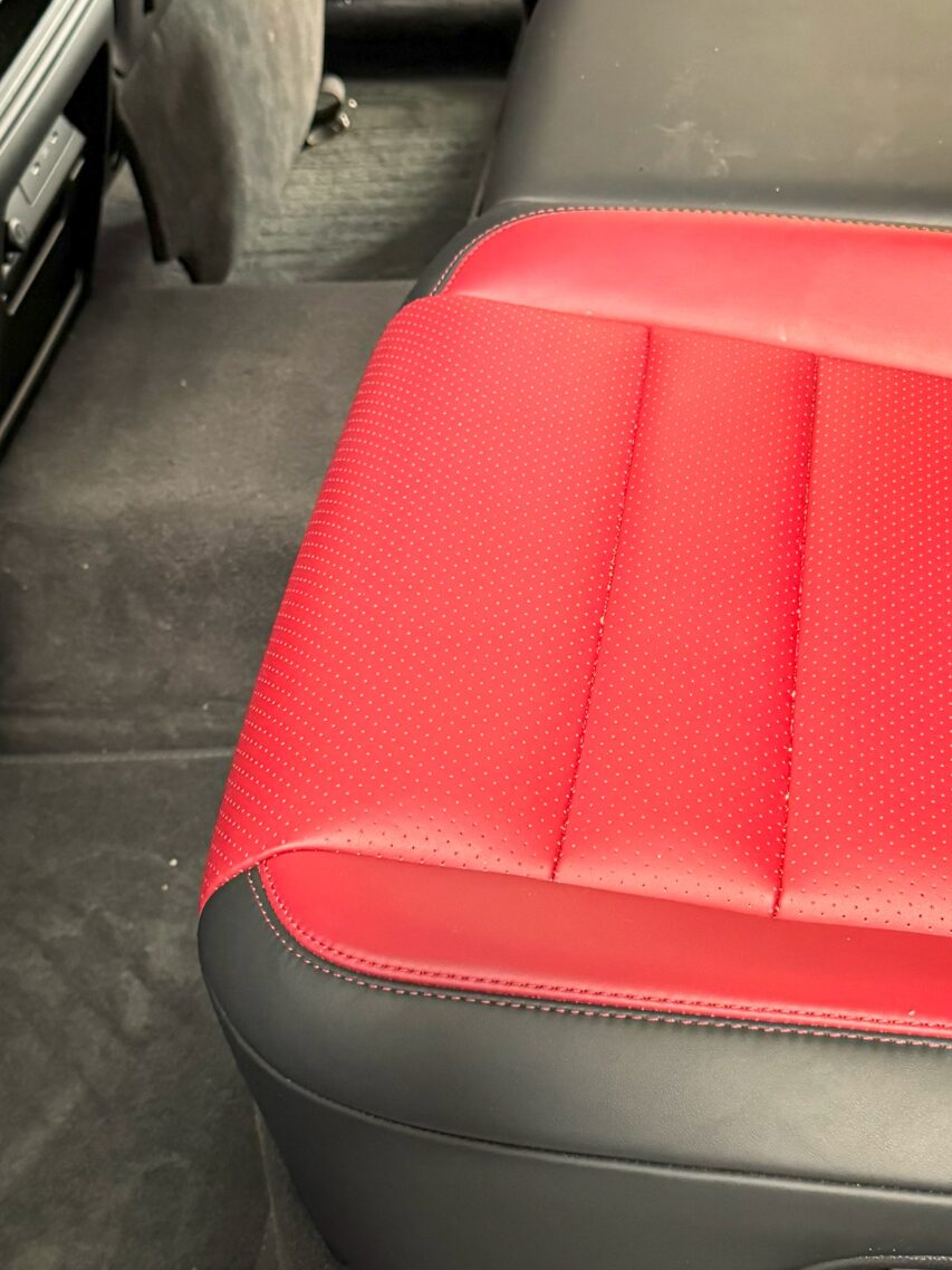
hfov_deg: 26.8
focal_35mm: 54
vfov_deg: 35.5
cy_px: 697
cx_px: 661
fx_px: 1981
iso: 800
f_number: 1.78
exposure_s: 1/48
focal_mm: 6.76
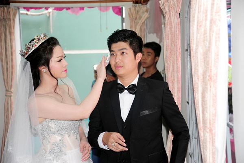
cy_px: 82
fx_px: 379
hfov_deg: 35.7
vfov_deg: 24.2
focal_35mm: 56
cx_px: 122
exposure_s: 1/60
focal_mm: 56
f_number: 4.2
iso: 1000
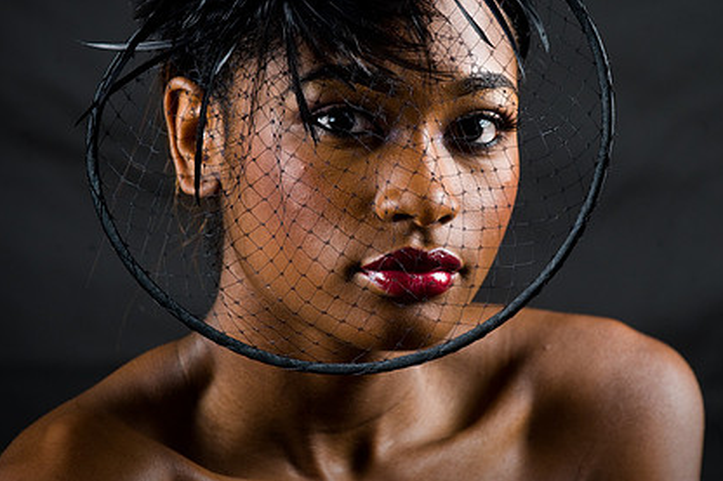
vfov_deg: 4.9
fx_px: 5601
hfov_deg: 7.4
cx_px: 459
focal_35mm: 279
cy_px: 151
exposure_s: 1/125
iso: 320
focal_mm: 200
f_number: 5.6
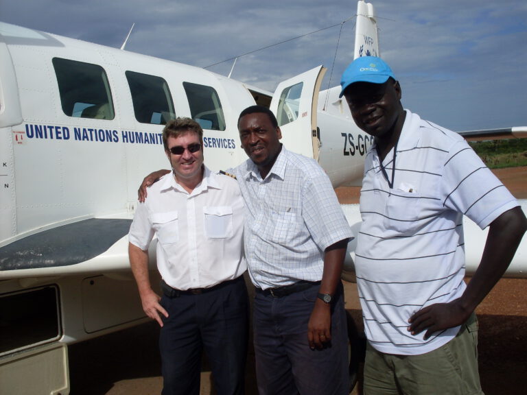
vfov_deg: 37.7
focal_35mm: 38
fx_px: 579
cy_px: 198
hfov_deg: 49.0
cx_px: 264
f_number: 8.4
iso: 80
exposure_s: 1/500
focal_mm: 6.3
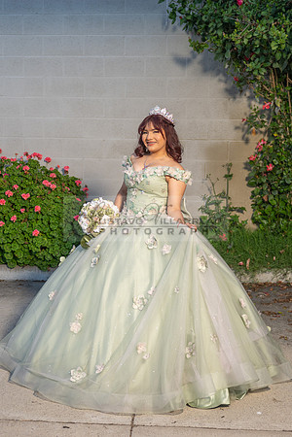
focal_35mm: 55
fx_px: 664
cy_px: 210
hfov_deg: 24.7
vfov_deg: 36.5
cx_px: 117
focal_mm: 35
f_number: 2.8
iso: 200
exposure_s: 1/250
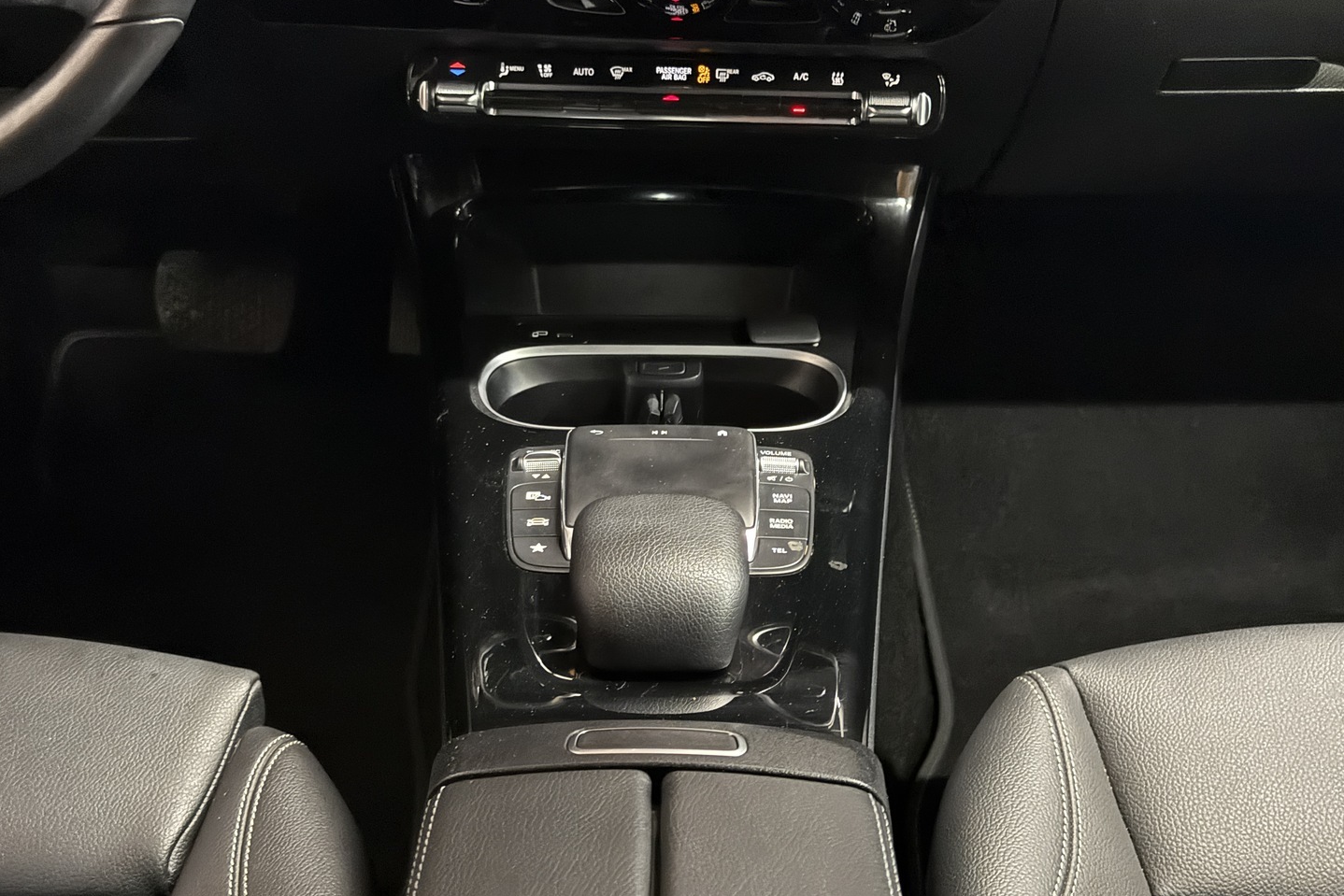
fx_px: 1867
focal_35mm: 50
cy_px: 454
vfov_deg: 27.0
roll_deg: -0.5
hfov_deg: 39.6
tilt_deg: -31.0
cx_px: 672
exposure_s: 1/22
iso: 2000
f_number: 1.78
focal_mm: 6.76
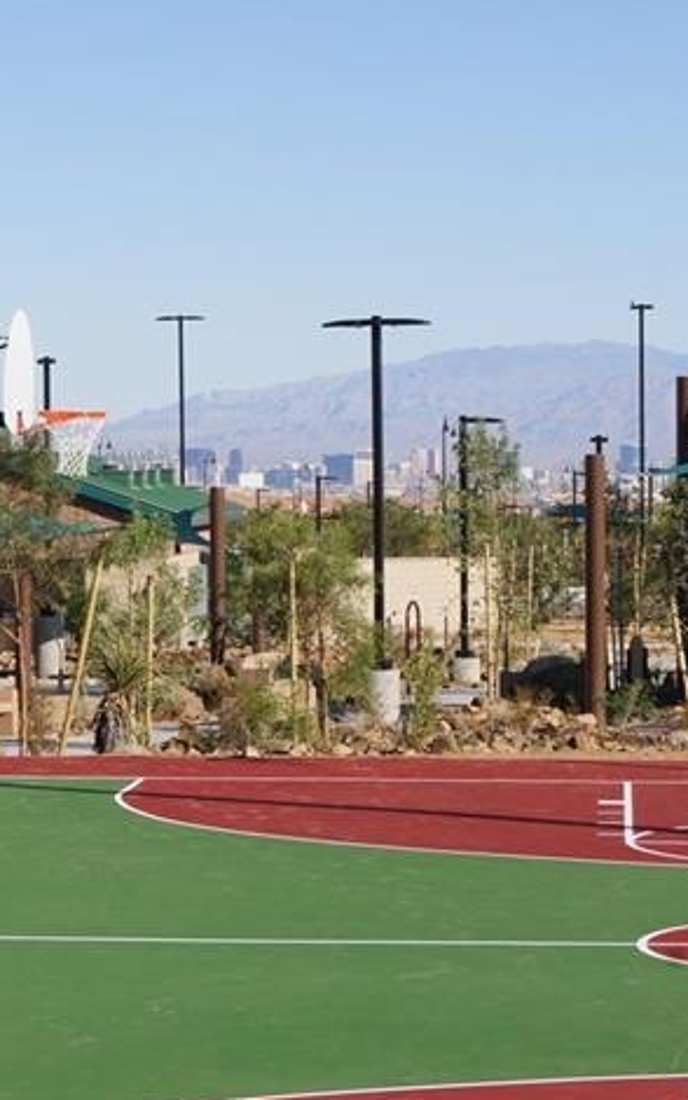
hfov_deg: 9.2
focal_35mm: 143
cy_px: 568
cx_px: 180
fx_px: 4283
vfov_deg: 14.6
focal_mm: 55
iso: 100
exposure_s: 1/160
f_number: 16
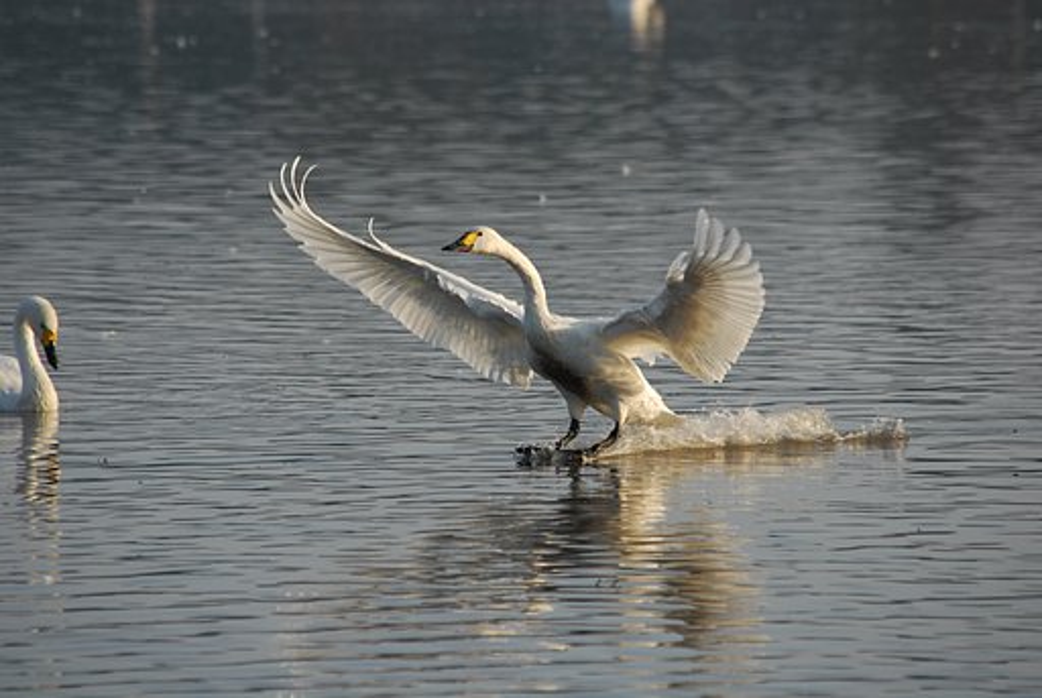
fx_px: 11739
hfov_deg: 5.1
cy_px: 349
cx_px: 521
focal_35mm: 405
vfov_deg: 3.4
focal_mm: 270
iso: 400
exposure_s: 1/1000
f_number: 7.1
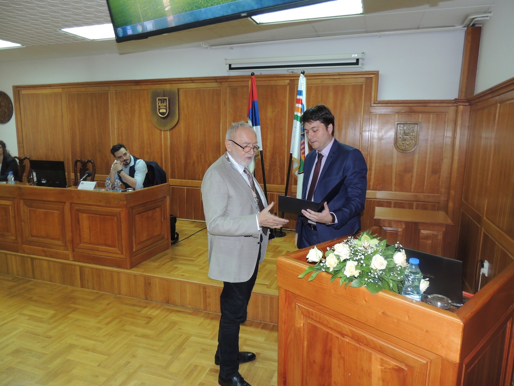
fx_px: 356
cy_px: 193
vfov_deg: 56.8
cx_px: 257
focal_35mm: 24
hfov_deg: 71.6
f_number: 3
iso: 200
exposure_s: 1/30
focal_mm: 4.3
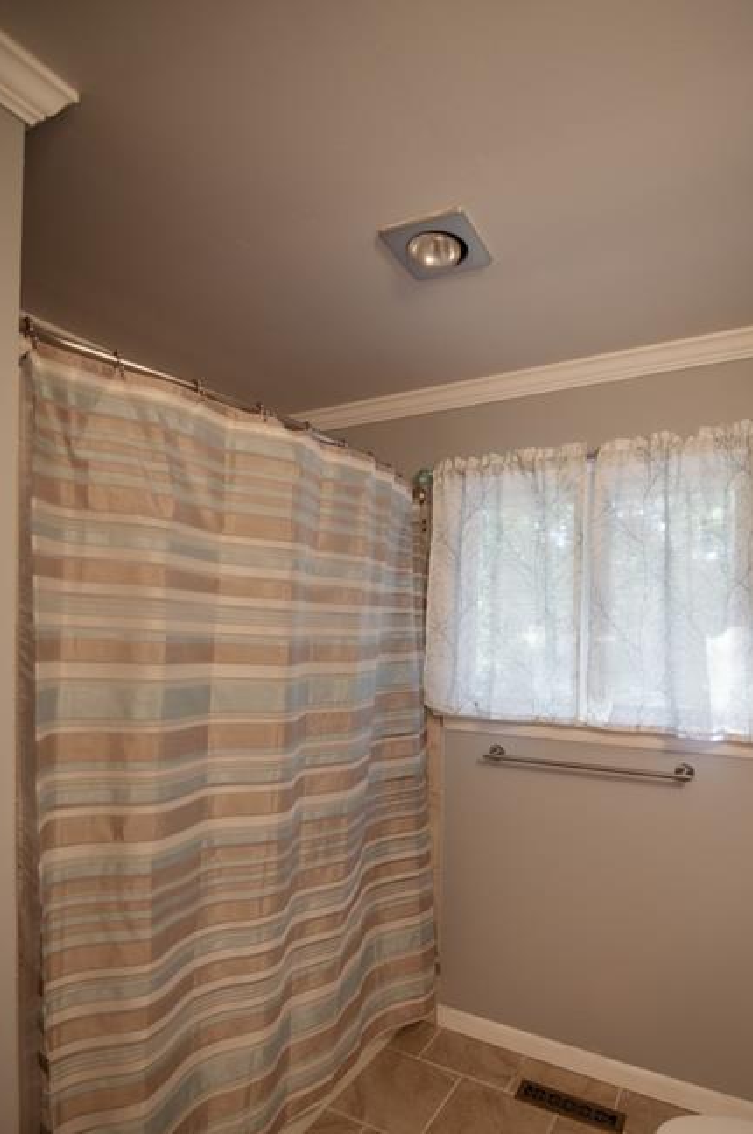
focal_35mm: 19
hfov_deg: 64.1
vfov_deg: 86.5
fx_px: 597
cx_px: 432
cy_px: 643
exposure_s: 1/200
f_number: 2.8
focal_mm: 16
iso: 400
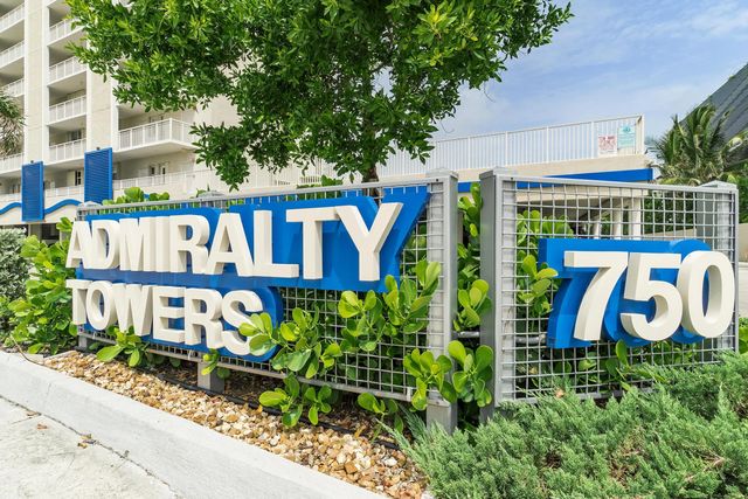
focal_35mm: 20
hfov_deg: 85.4
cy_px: 250
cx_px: 374
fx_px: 405
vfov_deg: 63.2
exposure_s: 1/125
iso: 100
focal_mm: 13
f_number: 11
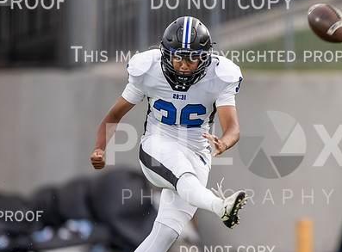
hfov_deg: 1.4
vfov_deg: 1.1
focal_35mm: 1386
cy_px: 155
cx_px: 301
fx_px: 13615
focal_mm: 560
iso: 2800
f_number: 4
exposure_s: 1/1600
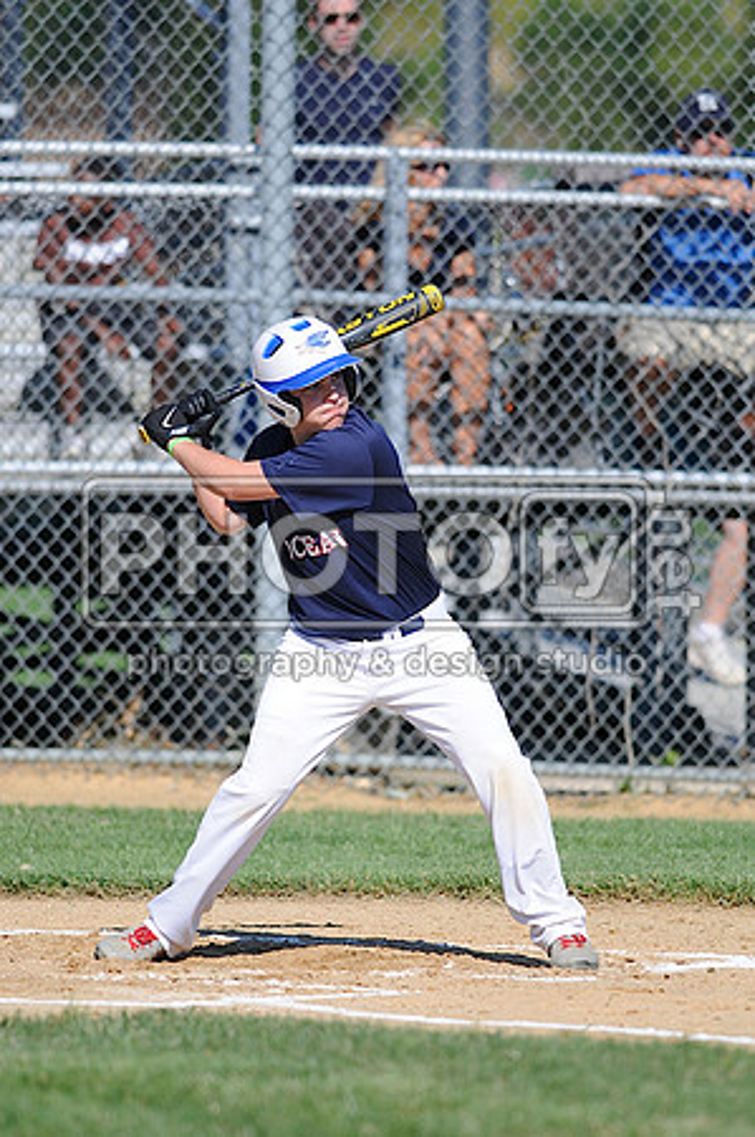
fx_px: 14188
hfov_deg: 3.0
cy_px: 568
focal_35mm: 450
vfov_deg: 4.6
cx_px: 378
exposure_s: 1/2000
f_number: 4
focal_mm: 300
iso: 200
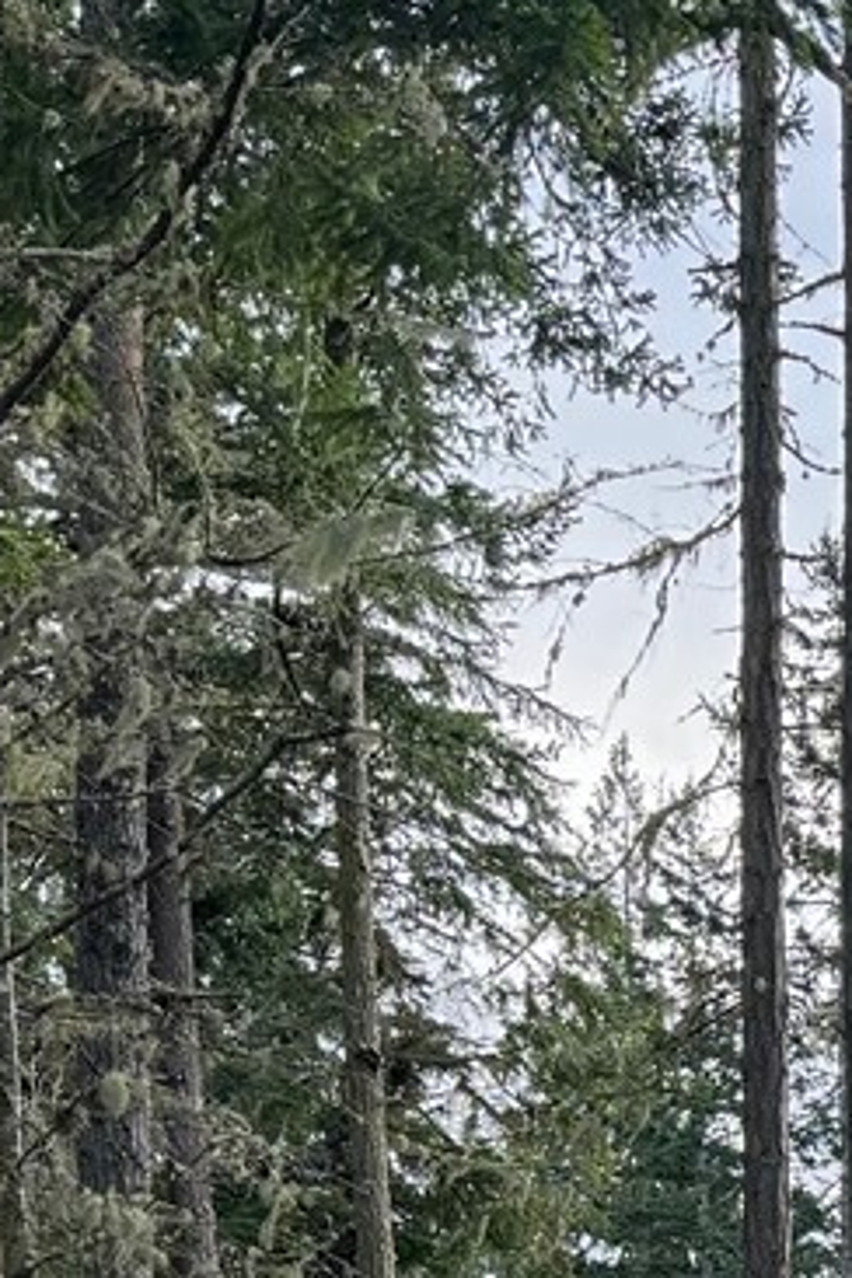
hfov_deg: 11.1
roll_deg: -0.1
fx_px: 3869
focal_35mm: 109
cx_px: 1851
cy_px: 2067
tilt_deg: +0.0
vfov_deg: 16.6
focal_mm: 6.76
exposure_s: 1/273
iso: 80
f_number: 1.78
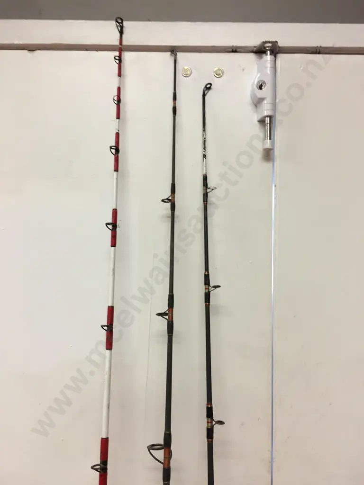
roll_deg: -2.0
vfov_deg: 61.7
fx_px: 407
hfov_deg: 48.2
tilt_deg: +4.8
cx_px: 182
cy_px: 242
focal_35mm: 29
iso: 50
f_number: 2.2
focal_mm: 4.15
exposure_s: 1/17
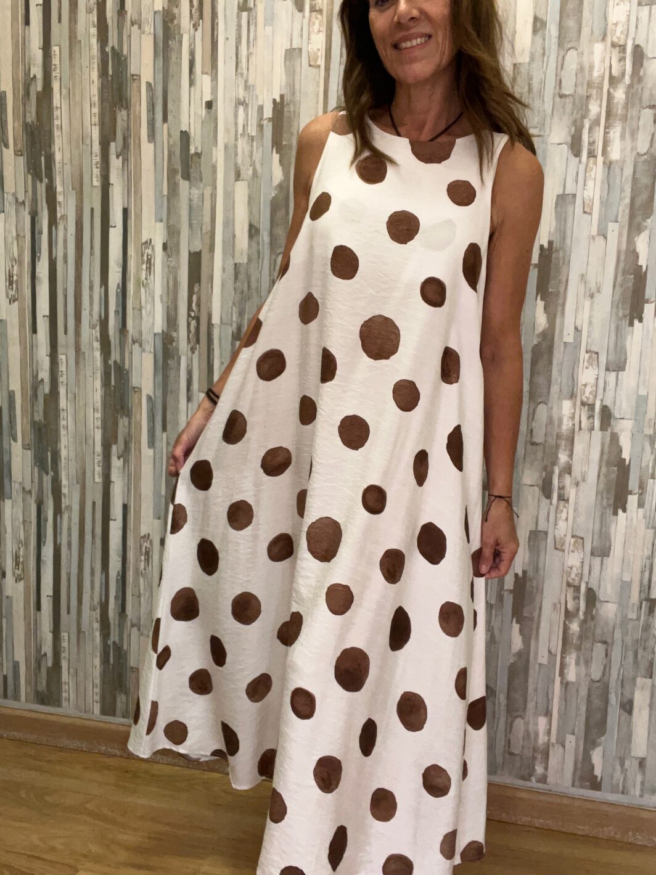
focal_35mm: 30
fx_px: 758
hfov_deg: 46.8
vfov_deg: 60.0
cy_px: 438
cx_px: 328
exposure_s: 1/50
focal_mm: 2.71
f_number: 2.2
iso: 250
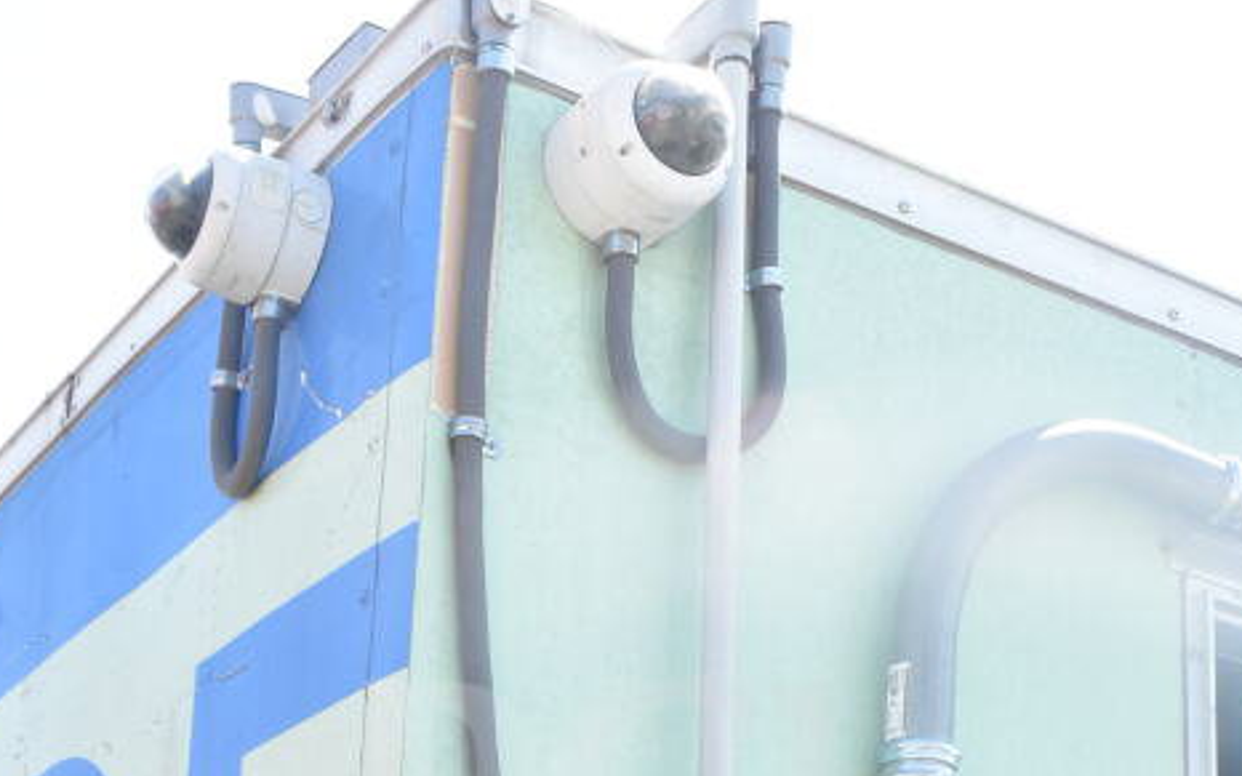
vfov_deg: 18.1
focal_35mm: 69
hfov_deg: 29.8
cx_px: 602
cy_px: 891
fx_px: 2335
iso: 1600
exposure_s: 1/500
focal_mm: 23
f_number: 11
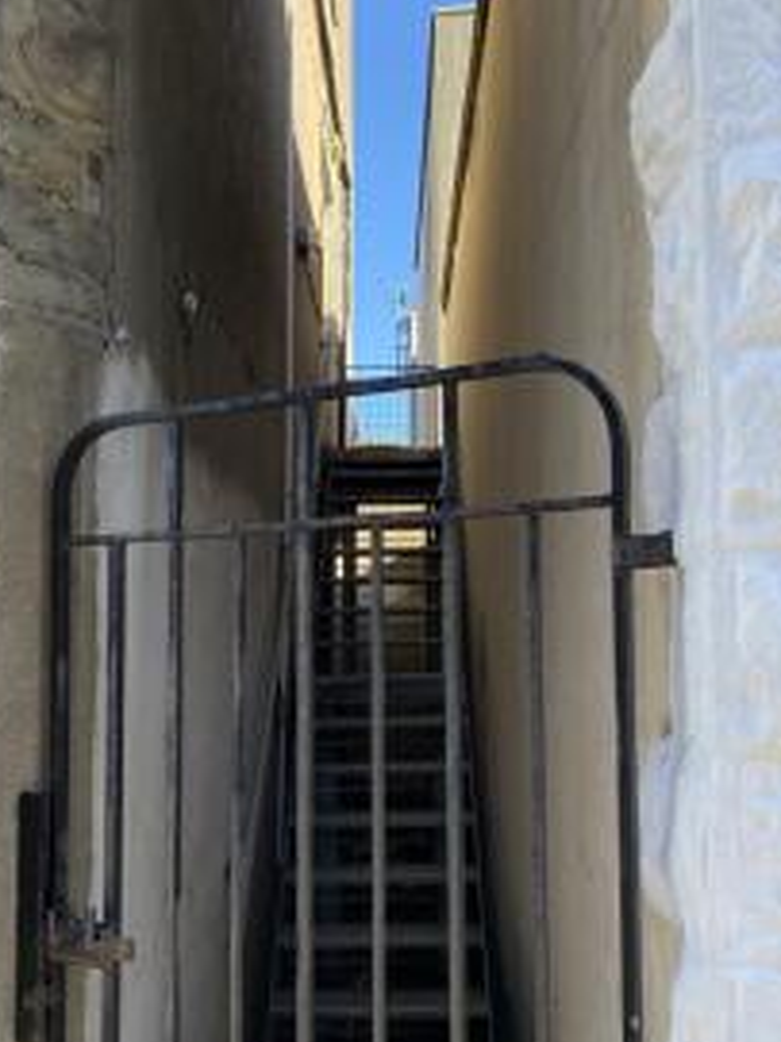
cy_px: 590
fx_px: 1264
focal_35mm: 42
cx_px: 331
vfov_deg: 44.7
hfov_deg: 34.3
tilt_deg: +2.1
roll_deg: -0.5
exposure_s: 1/467
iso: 32
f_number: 1.8
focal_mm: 4.25
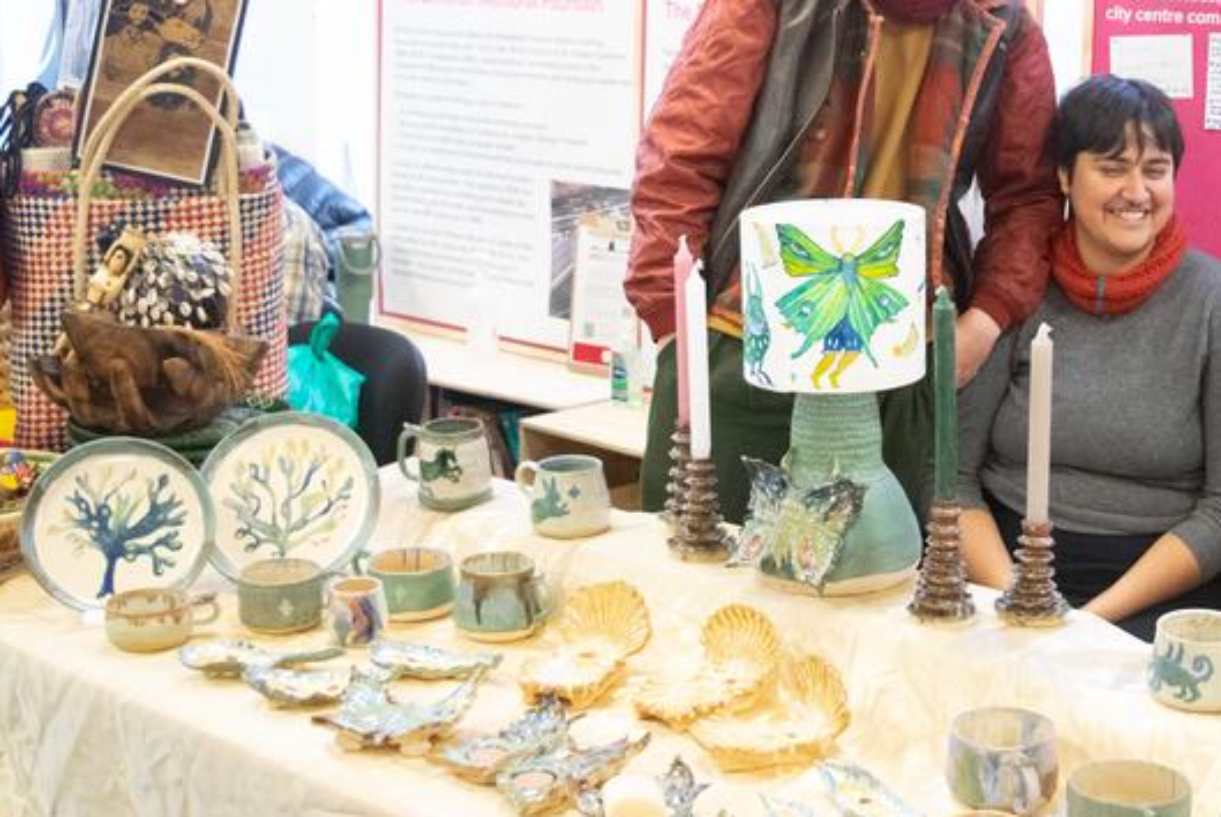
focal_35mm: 59
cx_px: 868
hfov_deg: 33.4
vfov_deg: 23.0
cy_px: 280
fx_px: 2003
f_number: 5
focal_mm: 27
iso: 3200
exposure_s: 1/100
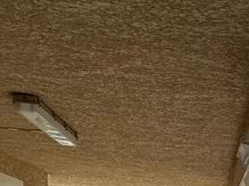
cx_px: 250
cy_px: 447
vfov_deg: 13.5
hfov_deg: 23.4
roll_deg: -2.9
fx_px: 575
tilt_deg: -18.1
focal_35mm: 80
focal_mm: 2.22
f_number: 2.2
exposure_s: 1/310
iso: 64
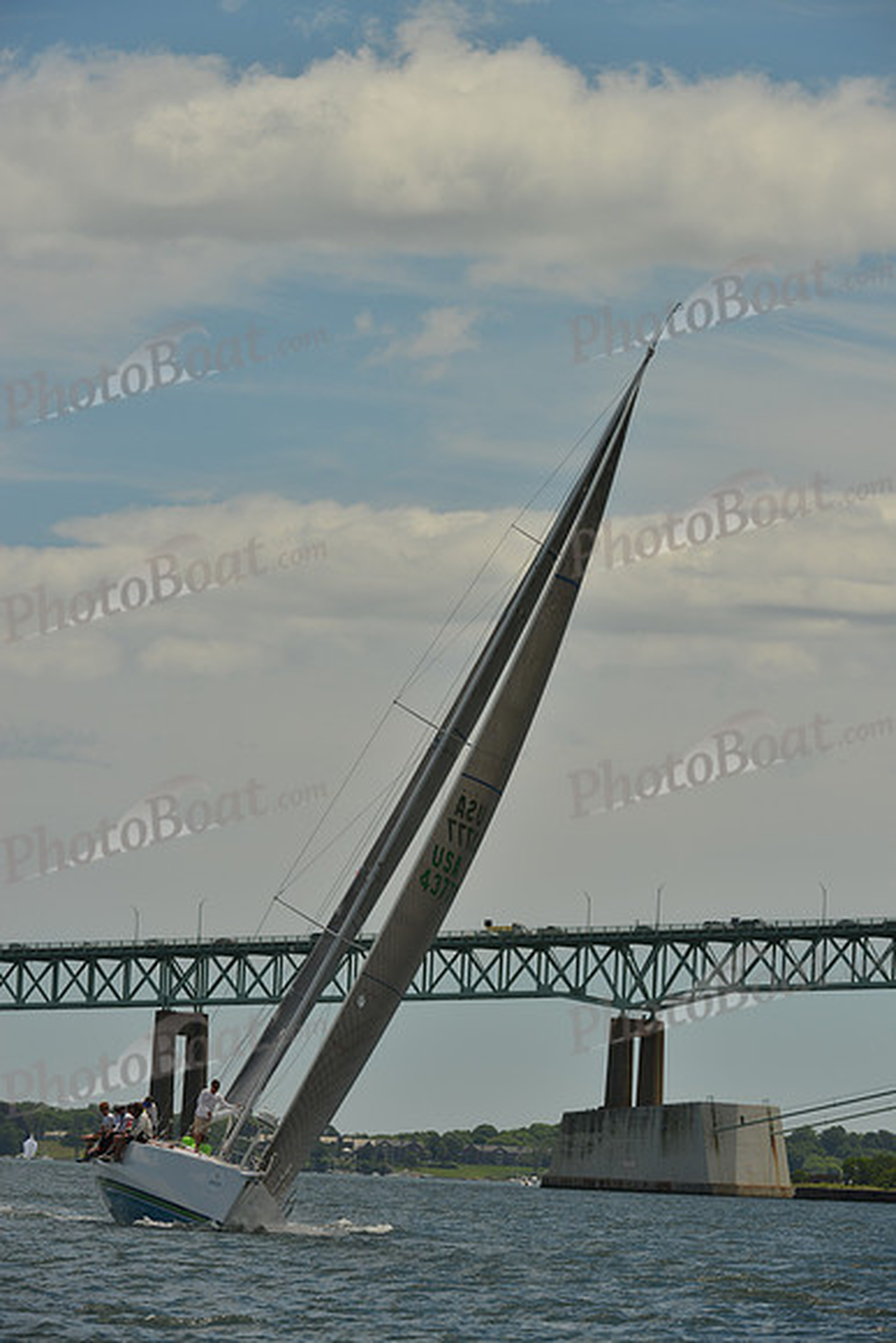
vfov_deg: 10.3
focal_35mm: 200
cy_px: 672
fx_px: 7462
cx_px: 448
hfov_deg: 6.9
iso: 200
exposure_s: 1/1000
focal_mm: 200
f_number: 9
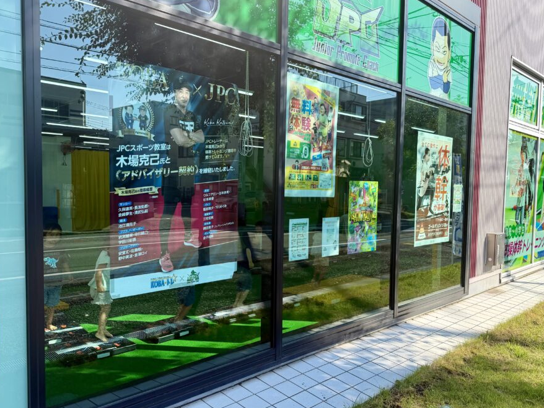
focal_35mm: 28
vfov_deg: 49.7
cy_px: 215
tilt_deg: -4.0
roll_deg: -0.5
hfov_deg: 63.4
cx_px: 252
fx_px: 440
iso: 80
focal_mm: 6.76
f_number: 1.78
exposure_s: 1/1493
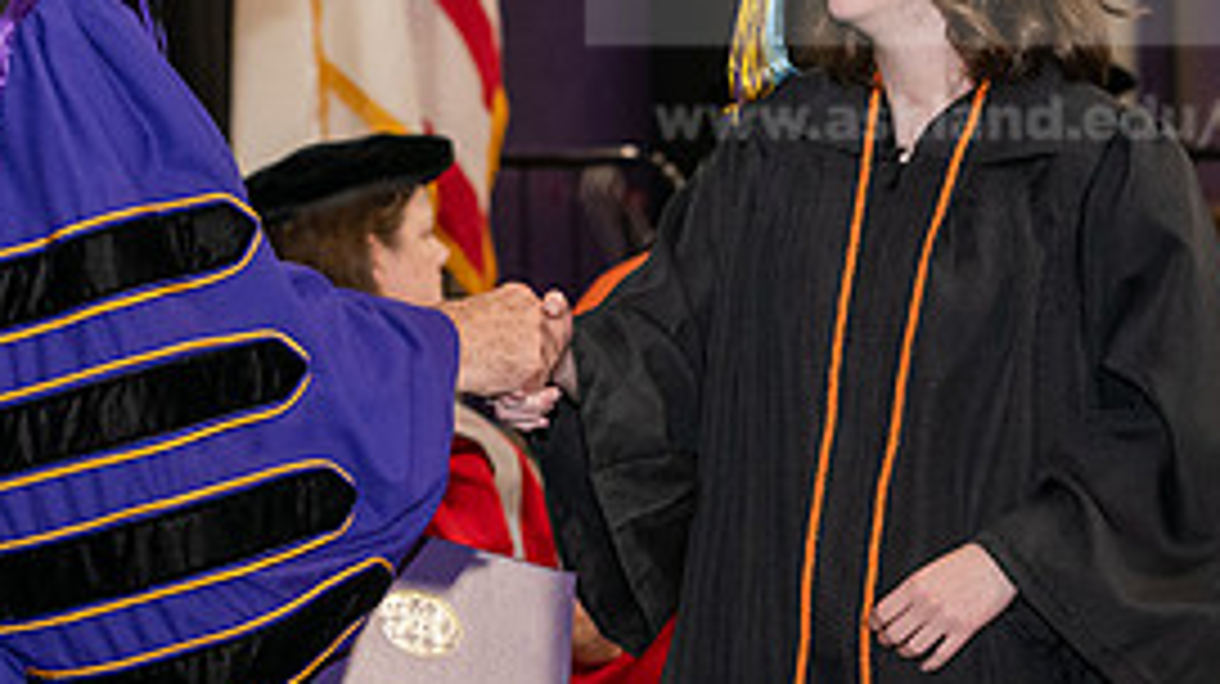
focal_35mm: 157
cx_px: 450
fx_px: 5075
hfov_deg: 13.7
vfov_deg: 7.7
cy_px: 214
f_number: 5
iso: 2500
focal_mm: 70
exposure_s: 1/200
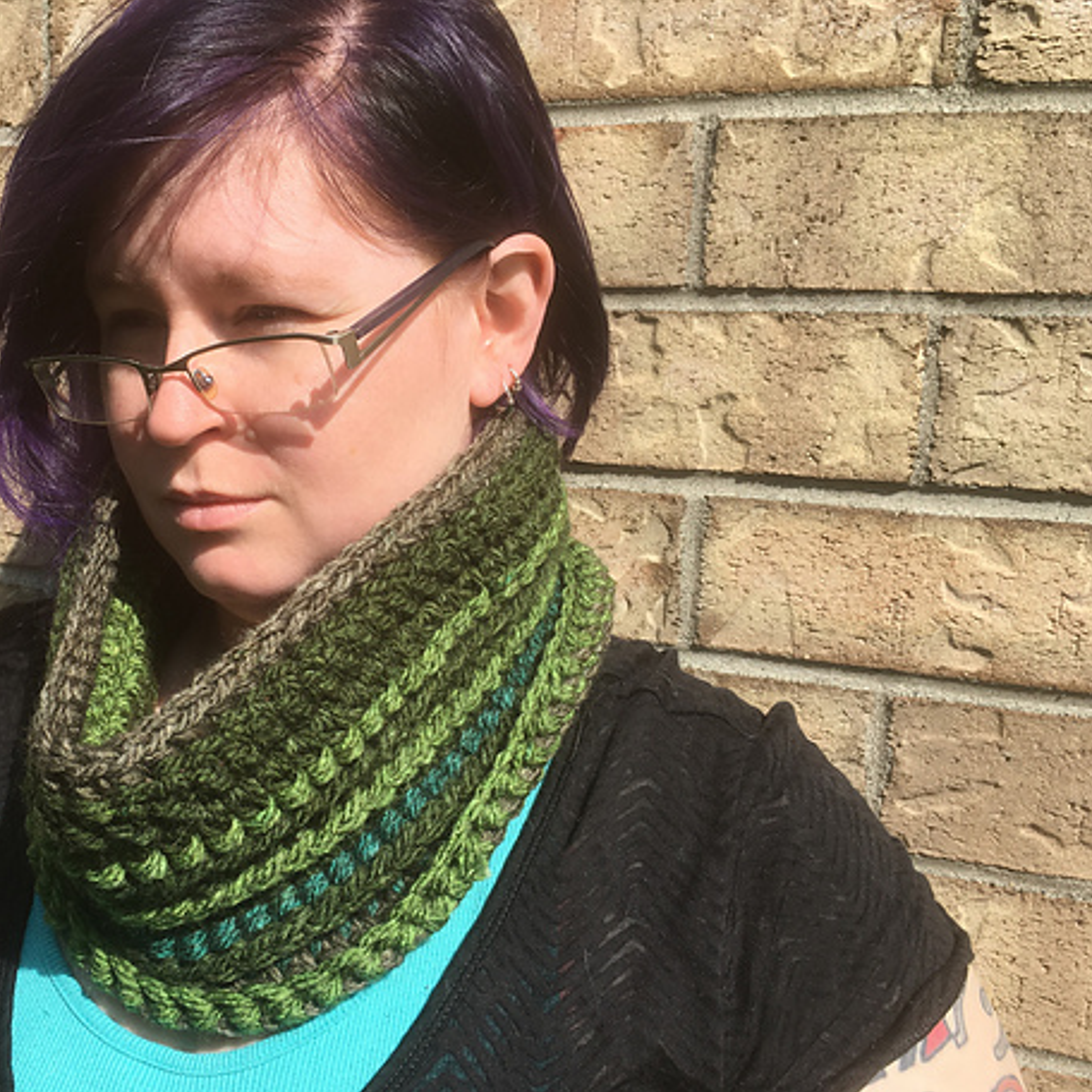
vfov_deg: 46.0
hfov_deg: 45.3
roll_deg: -0.4
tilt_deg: -10.5
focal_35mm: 36
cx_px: 352
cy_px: 556
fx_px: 1285
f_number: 2.2
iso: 25
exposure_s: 1/1183
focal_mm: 4.15
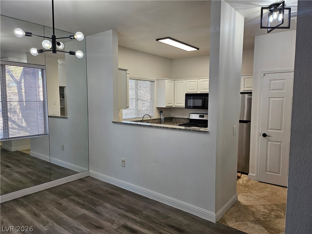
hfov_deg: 71.6
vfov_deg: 56.8
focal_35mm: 24
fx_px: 216
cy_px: 117
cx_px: 156
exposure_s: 1/120
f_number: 1.8
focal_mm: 5
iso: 125
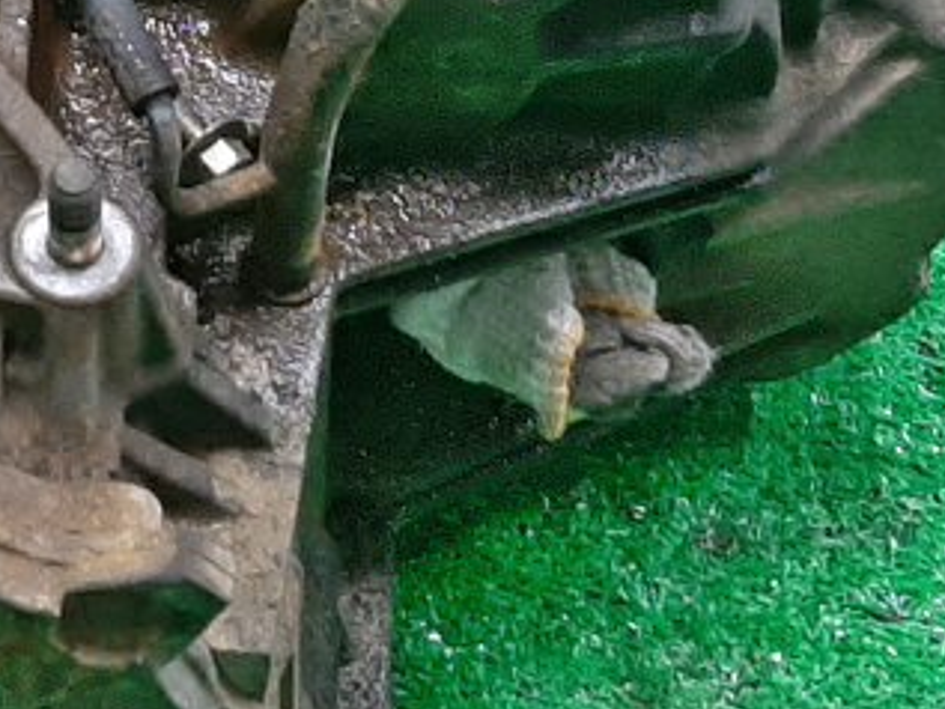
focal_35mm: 118
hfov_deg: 16.1
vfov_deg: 12.4
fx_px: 3223
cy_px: -36
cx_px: -152
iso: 155
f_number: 1.7
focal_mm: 3.93
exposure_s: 1/50
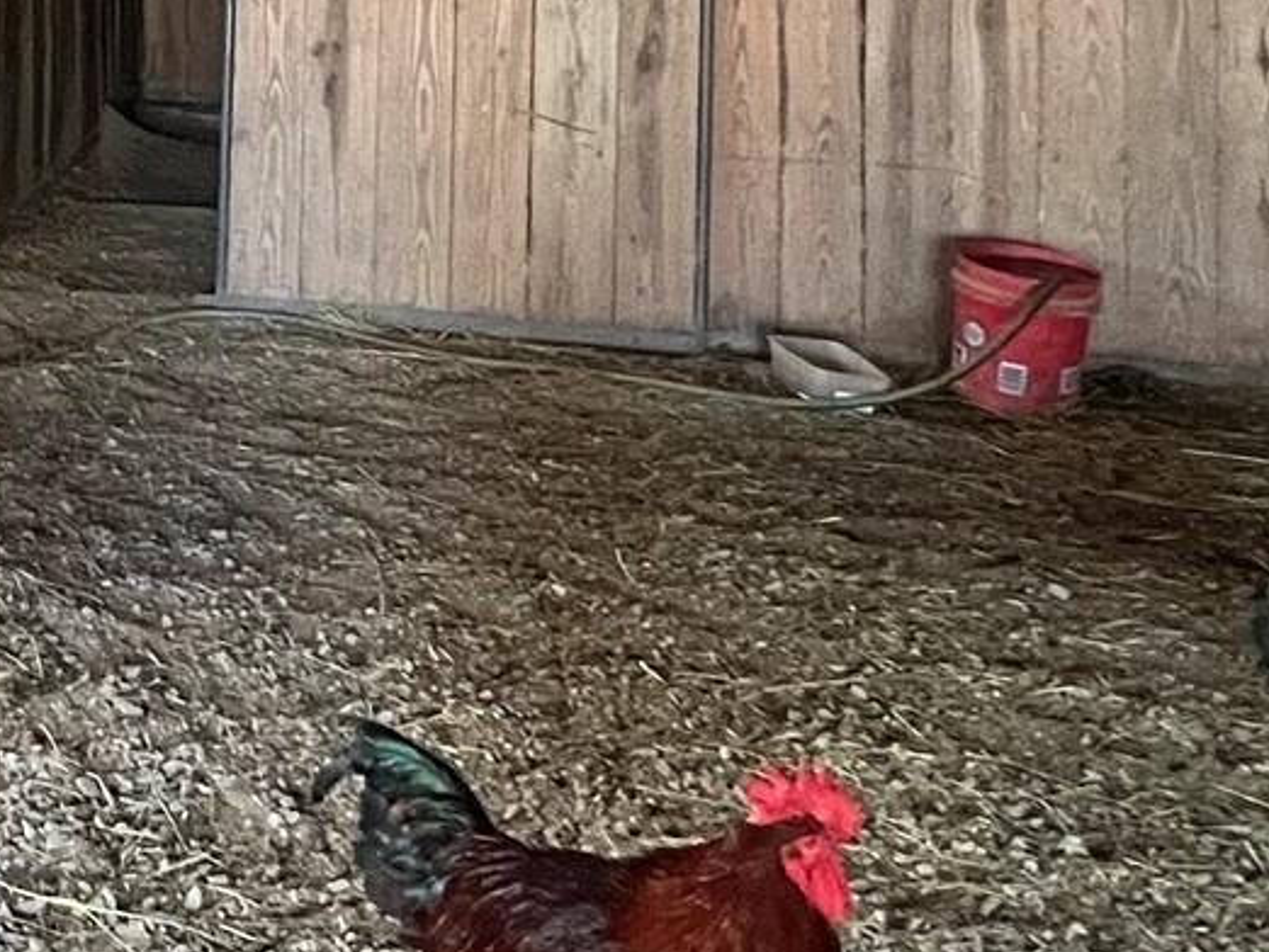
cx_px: -109
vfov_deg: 25.9
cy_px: -160
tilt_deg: -3.0
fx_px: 1870
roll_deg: +1.0
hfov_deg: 33.0
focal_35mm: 51
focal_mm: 1.57
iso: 800
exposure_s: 1/60
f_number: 1.8
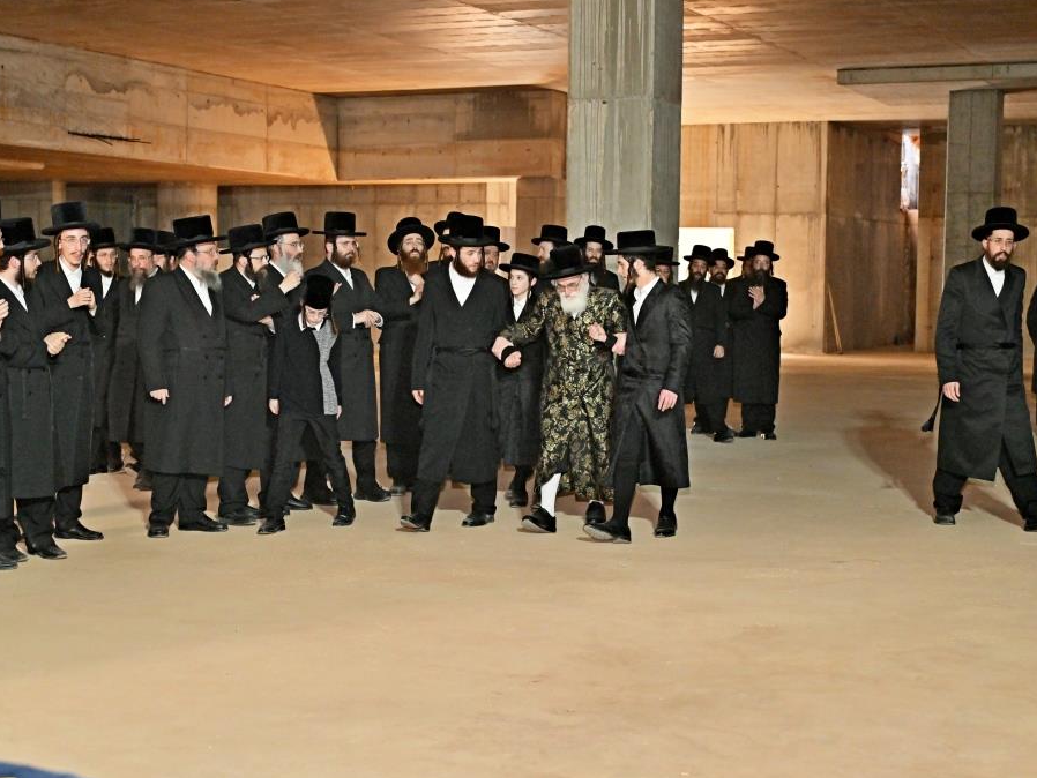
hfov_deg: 33.8
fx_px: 1708
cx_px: 512
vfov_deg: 25.7
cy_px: 391
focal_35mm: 57
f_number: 4
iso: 2000
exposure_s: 1/200
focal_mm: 52
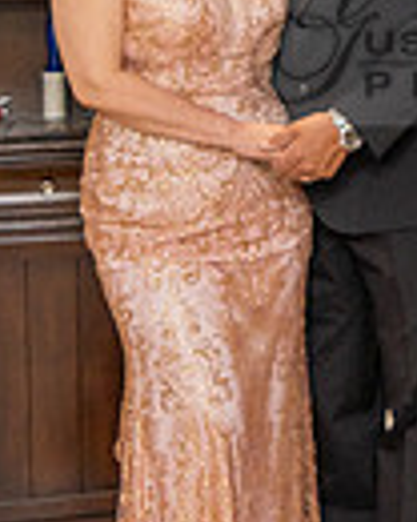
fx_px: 2006
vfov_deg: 14.6
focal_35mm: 130
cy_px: -4
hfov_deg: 11.1
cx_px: 746
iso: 640
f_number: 4
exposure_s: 1/160
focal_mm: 25
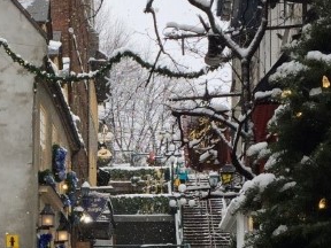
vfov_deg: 13.9
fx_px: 985
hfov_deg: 18.6
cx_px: 7
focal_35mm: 103
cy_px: 308
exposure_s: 1/344
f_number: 2.2
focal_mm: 4.15
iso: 32
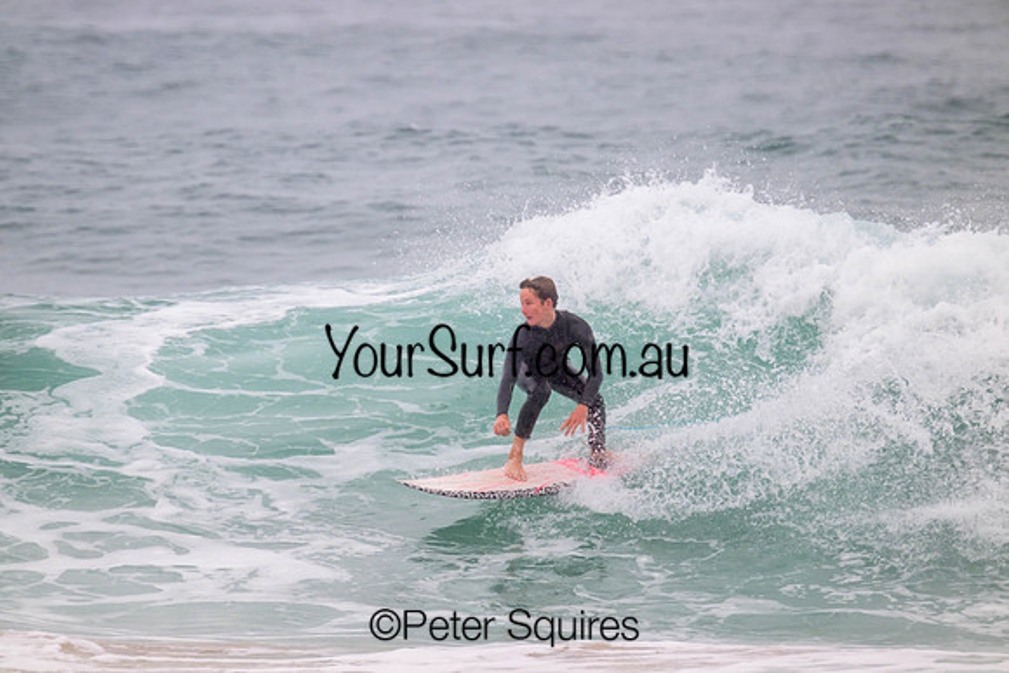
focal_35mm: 800
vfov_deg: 1.7
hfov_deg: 2.6
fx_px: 22426
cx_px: 504
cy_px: 336
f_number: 11
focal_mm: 800
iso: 1250
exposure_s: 1/2000
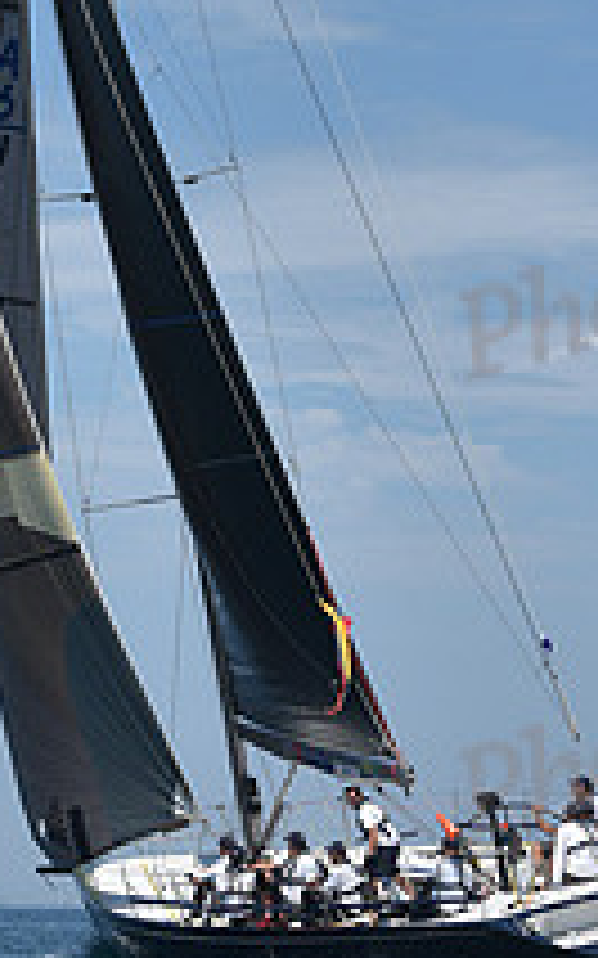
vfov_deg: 10.7
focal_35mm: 194
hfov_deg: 6.8
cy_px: 94
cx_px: 227
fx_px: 5062
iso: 250
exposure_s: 1/1250
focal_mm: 70
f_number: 9
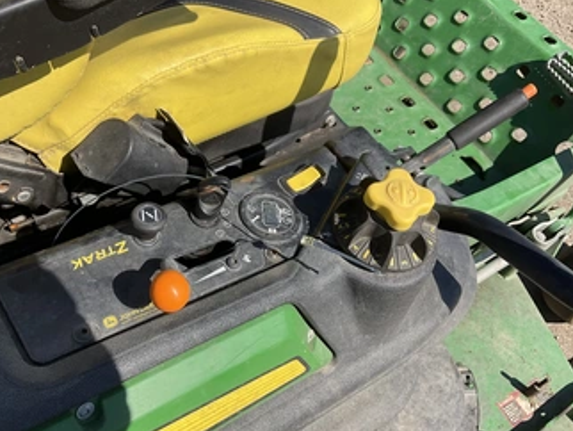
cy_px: 217
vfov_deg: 39.7
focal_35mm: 36
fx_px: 596
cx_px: 256
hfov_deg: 51.2
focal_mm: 3
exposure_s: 1/1730
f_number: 1.8
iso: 25
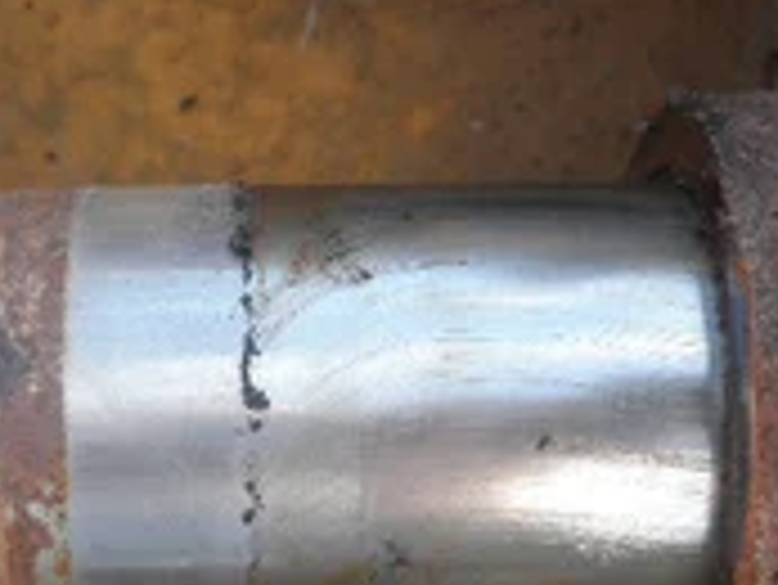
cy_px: 468
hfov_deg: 24.0
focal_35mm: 81
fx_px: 1822
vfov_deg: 18.1
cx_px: 252
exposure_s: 1/60
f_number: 3.2
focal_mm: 6.1
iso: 80
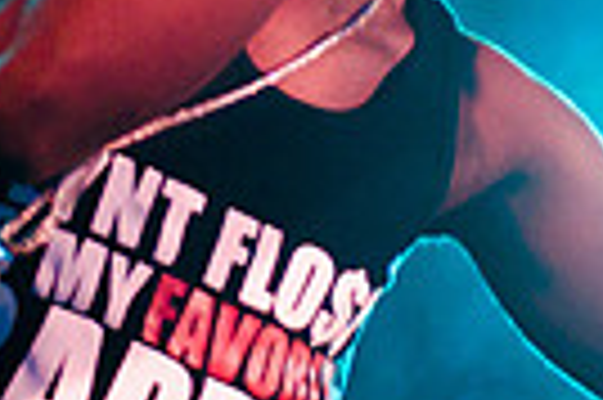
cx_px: 153
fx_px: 3262
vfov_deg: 7.0
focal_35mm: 195
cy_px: 43
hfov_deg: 10.5
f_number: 1.4
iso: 1250
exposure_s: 1/80
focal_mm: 30
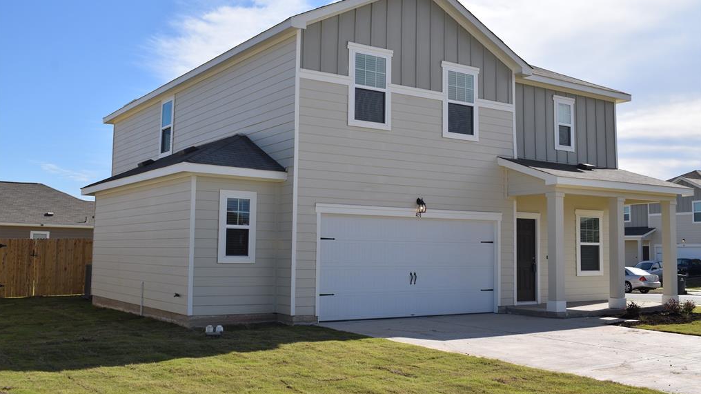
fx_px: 706
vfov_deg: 31.1
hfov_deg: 52.8
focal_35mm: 38
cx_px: 350
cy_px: 169
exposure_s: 1/500
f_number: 11
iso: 200
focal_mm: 24
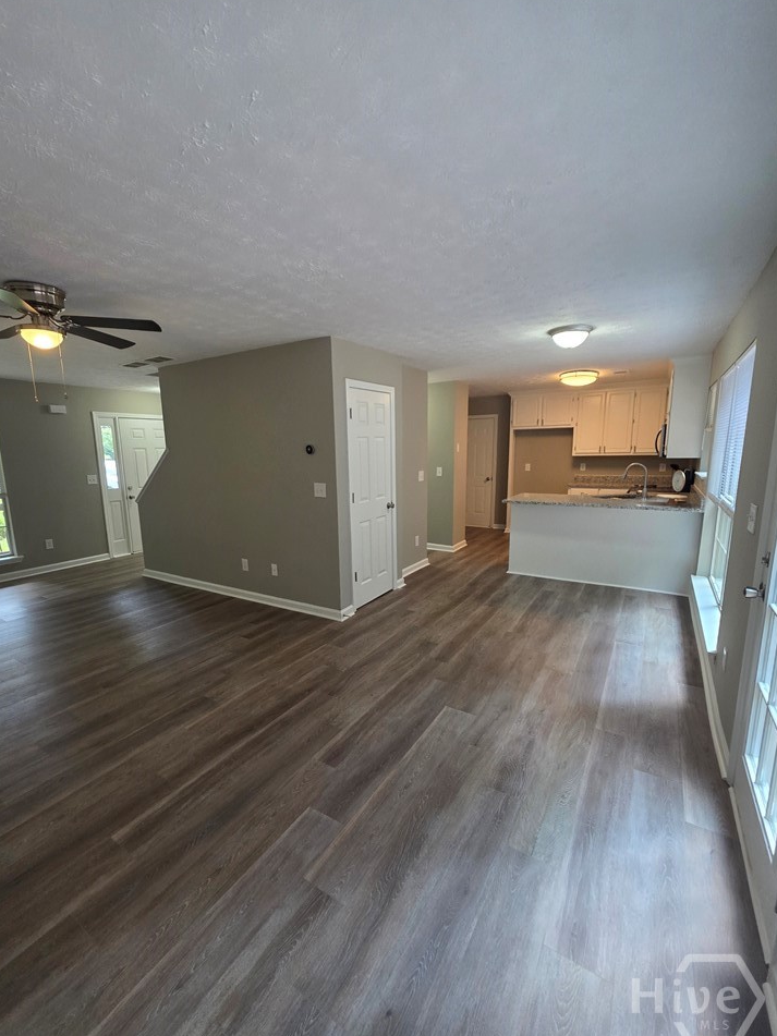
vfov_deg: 102.1
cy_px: 525
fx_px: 419
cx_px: 363
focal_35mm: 14
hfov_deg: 85.5
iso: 200
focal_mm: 2.2
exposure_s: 1/120
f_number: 1.9
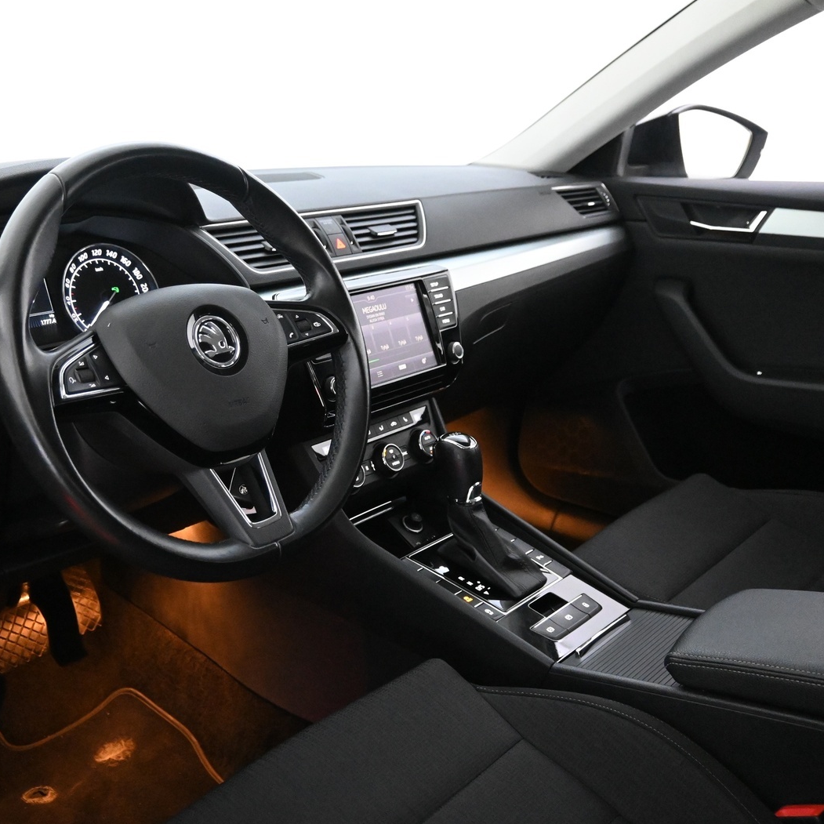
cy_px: 416
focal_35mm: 38
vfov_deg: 43.5
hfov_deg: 43.2
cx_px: 318
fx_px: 1032
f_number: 3.8
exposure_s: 1/30
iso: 6400
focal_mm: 19.5
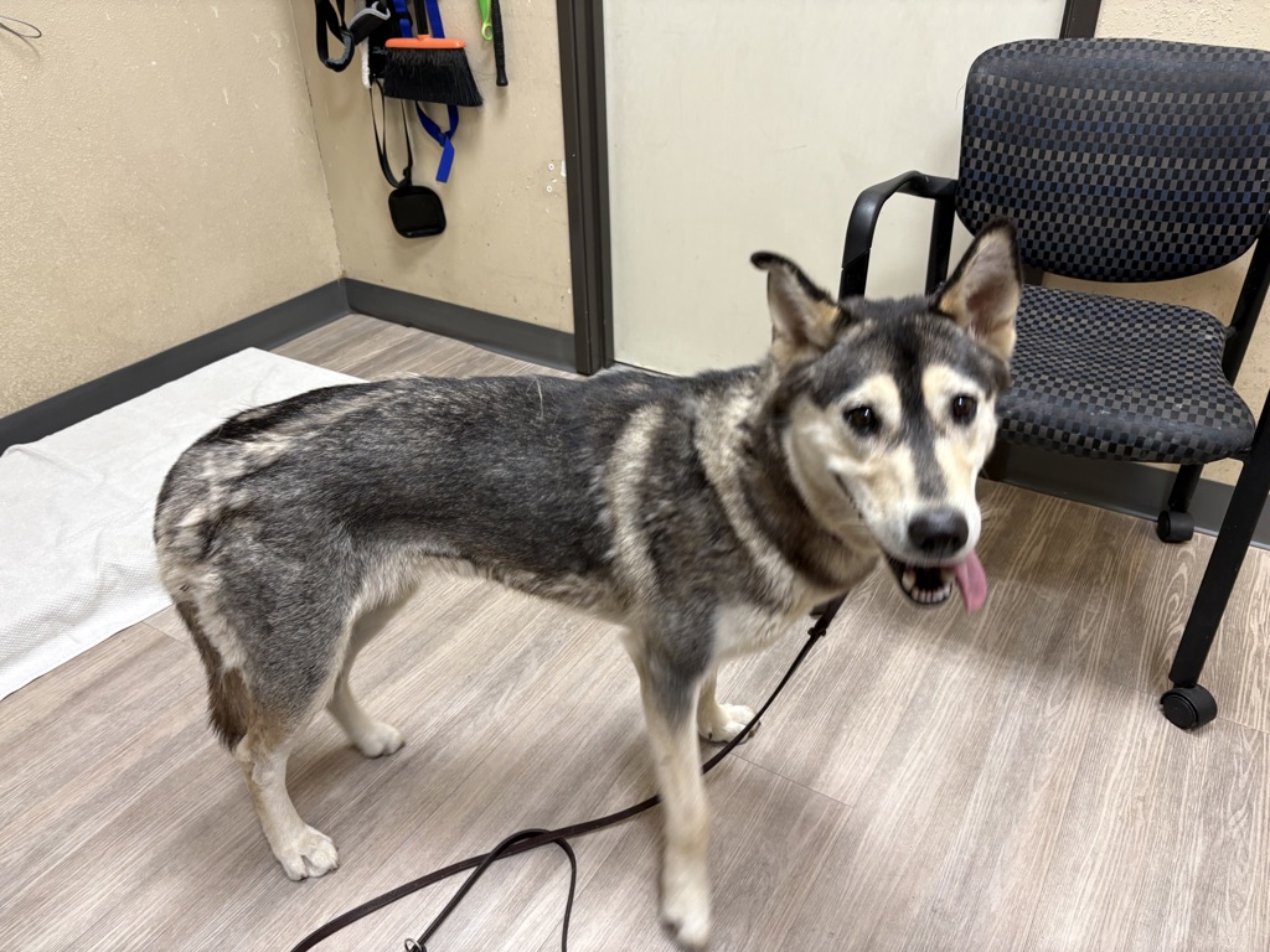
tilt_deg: -31.4
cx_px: 635
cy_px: 476
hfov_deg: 67.3
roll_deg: +0.8
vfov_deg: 53.1
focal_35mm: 26
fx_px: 954
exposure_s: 1/42
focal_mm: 5.96
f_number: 1.6
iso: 125
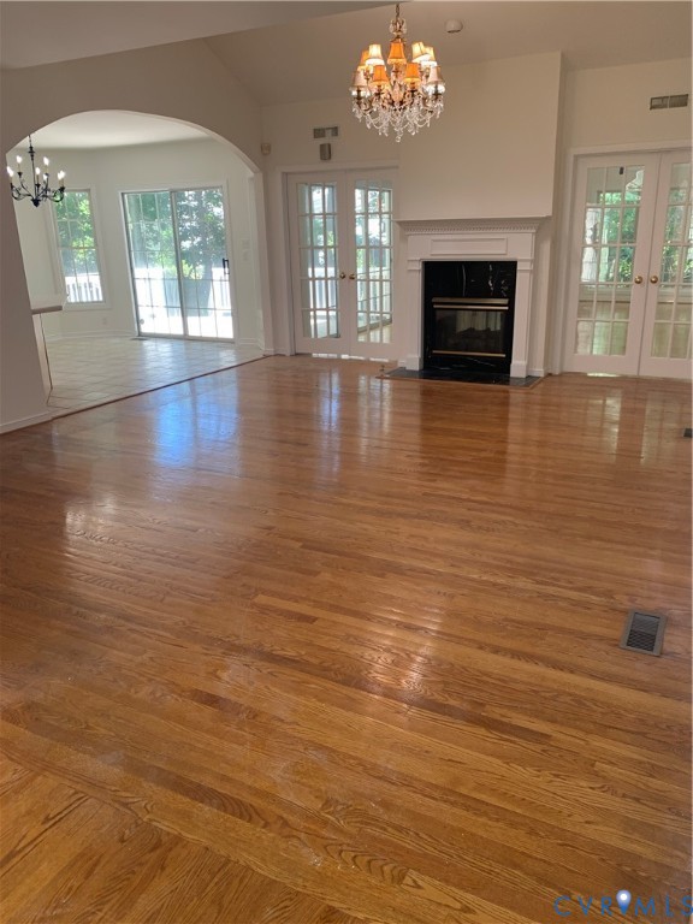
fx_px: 694
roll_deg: +1.6
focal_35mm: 26
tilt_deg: -17.8
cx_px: 346
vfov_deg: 67.3
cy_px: 462
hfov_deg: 53.1
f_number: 1.8
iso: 80
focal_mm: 4.25
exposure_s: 1/60
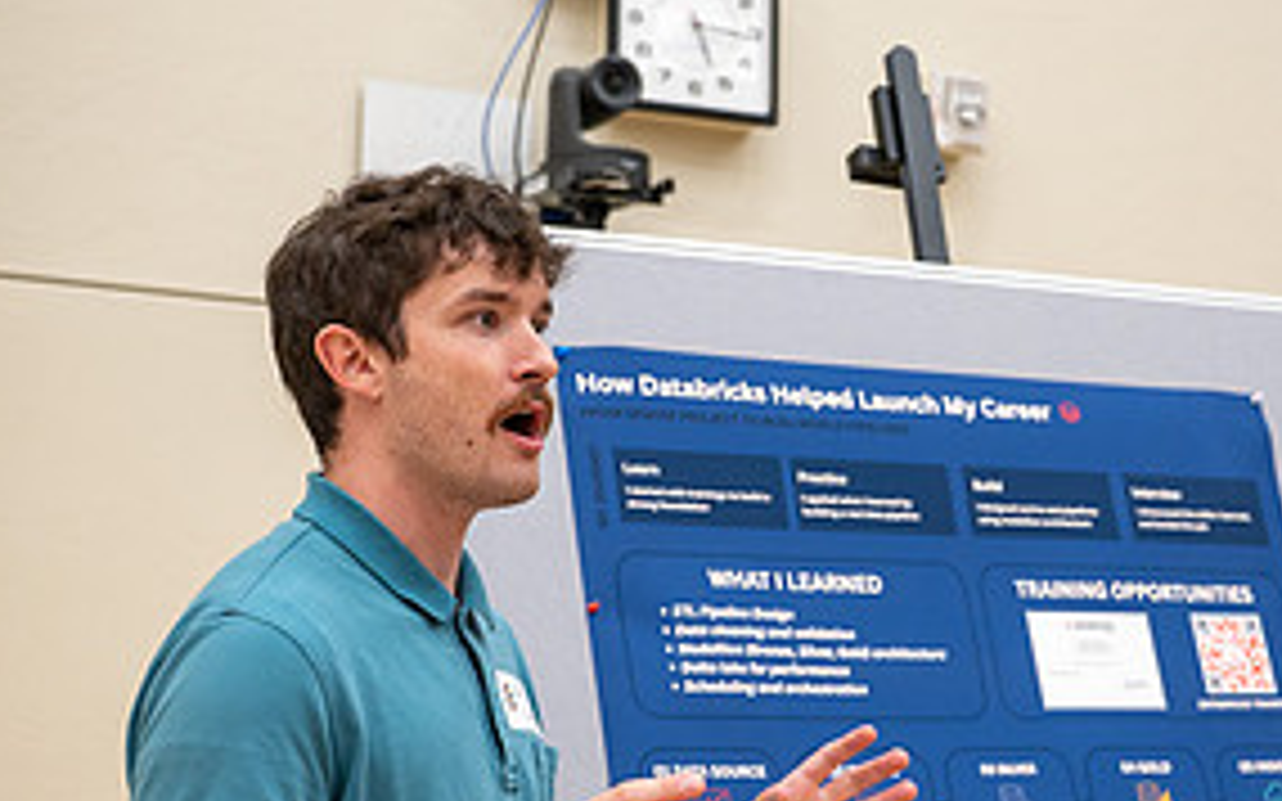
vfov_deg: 18.1
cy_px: 410
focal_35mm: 72
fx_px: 2515
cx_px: 821
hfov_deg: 28.5
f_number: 2.8
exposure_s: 1/160
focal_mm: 31.5
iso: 640
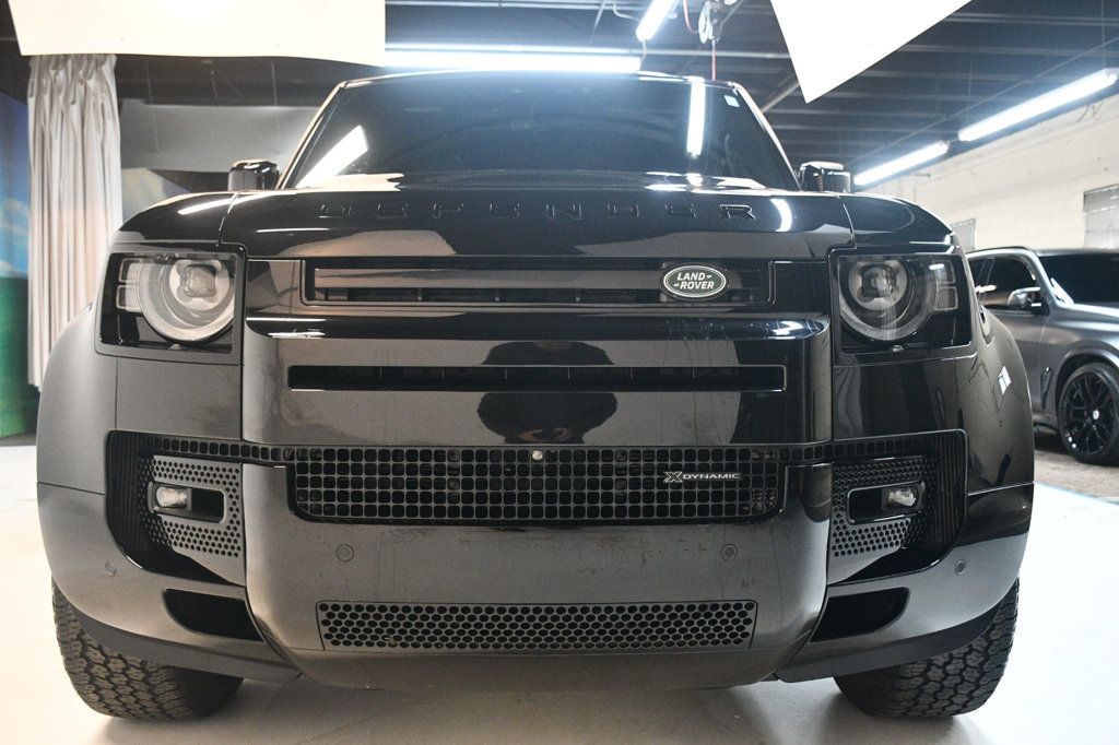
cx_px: 560
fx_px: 1056
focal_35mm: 34
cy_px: 372
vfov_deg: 38.9
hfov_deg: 55.8
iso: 3200
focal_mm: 23
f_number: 3.8
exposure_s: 1/100
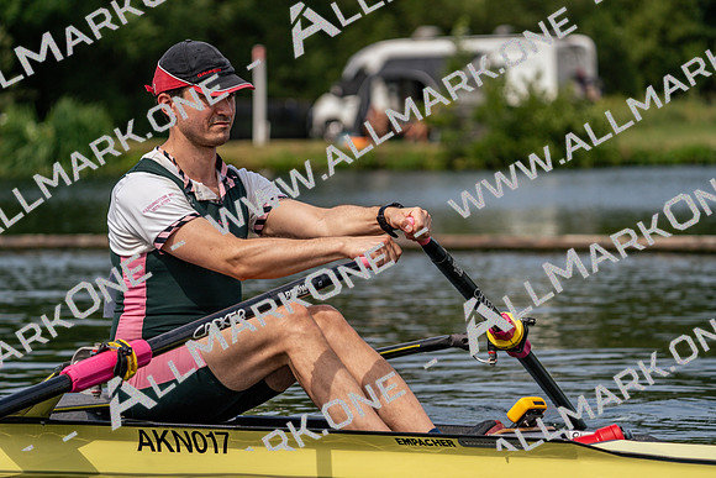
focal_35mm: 200
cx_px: 358
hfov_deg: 10.3
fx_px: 3979
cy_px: 239
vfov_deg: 6.9
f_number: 5.6
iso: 250
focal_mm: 200
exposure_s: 1/1600
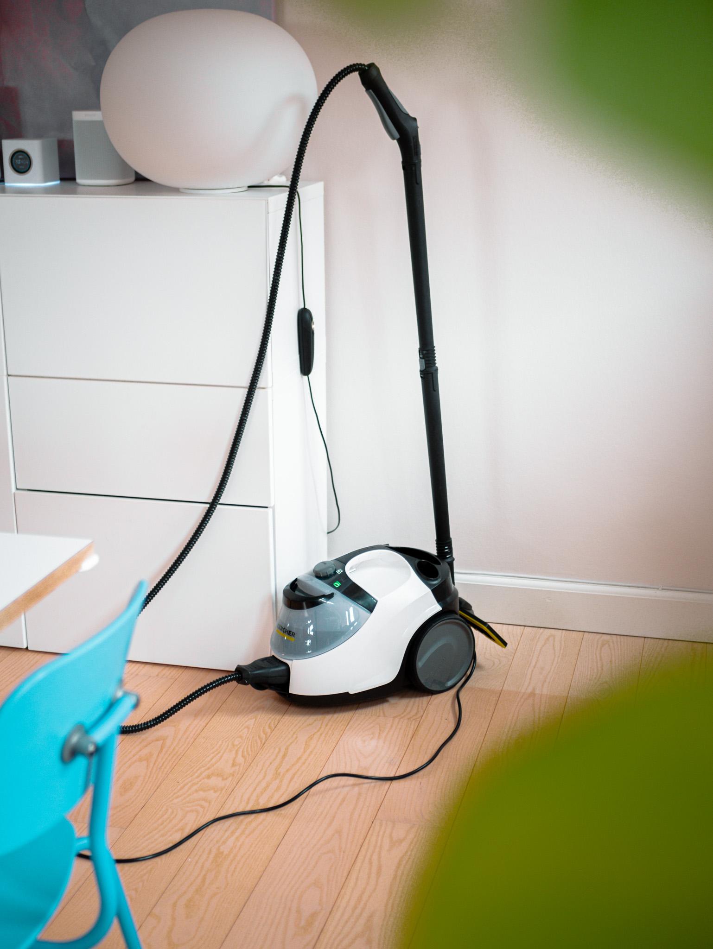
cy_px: 474
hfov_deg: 29.1
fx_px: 1372
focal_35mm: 50
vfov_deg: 38.2
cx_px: 356
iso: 250
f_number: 1.7
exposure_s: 1/80
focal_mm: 25
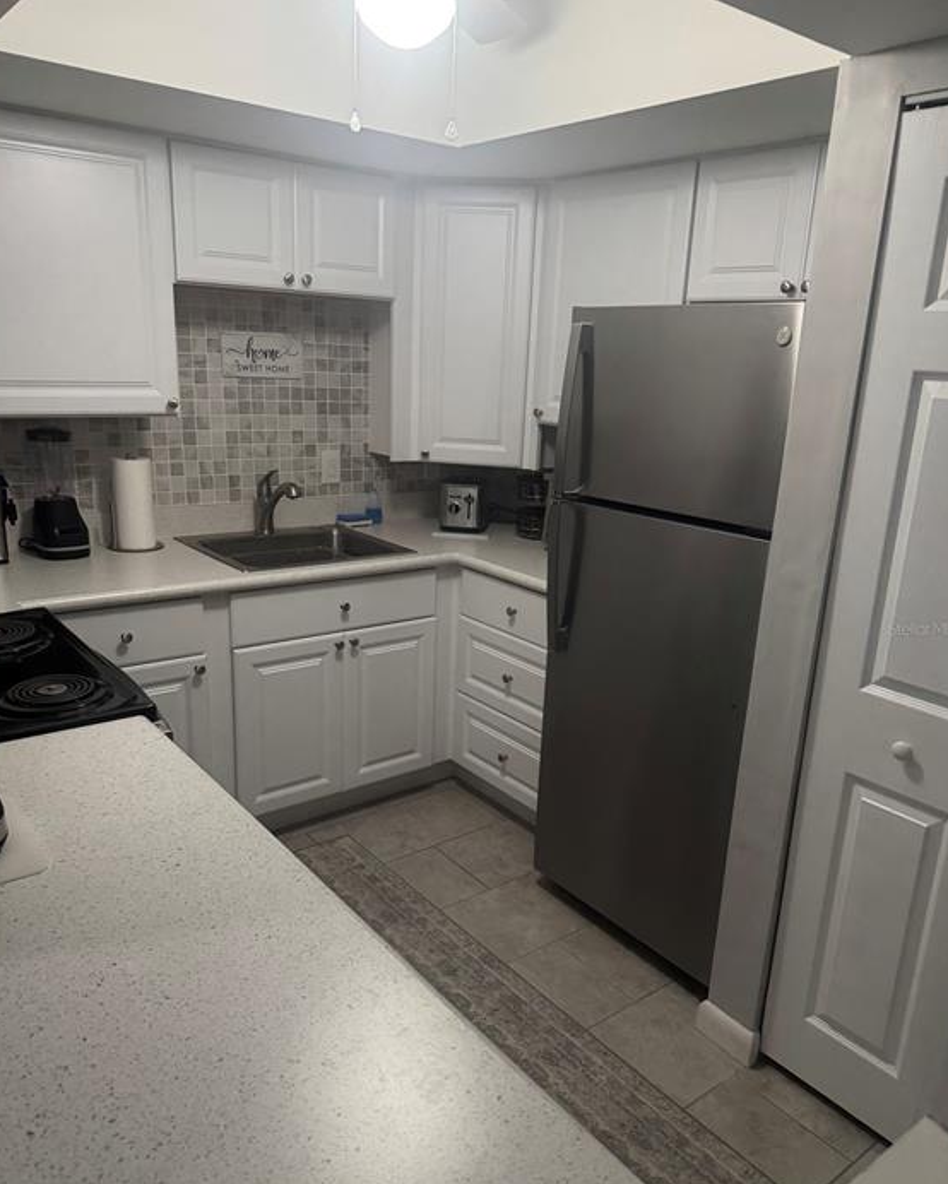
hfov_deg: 55.0
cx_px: 472
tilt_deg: -19.1
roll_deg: -4.0
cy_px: 628
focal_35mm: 26
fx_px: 911
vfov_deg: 66.0
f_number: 1.78
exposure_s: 1/60
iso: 500
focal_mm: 6.76
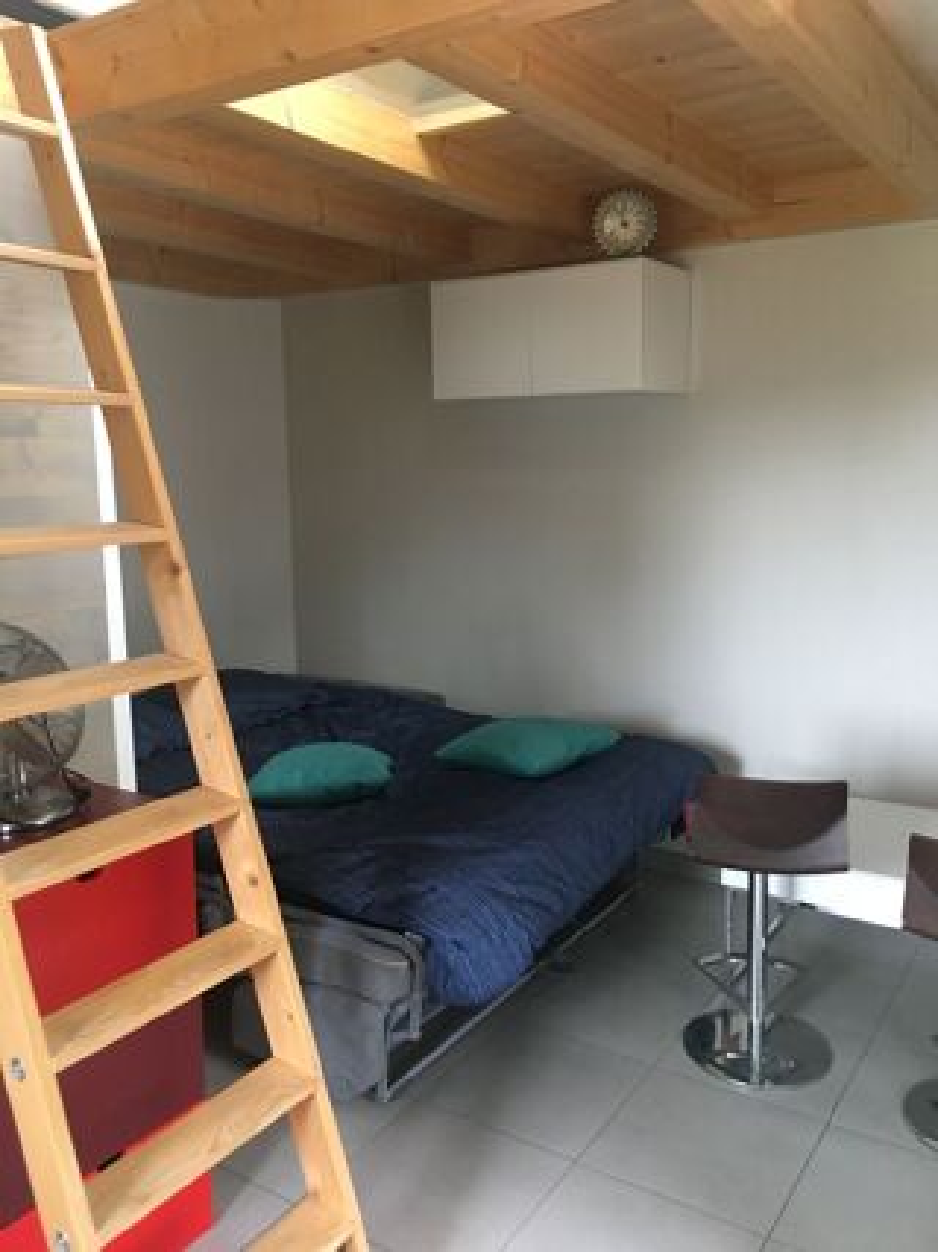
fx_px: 1048
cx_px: 469
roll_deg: +0.9
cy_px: 626
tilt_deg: -9.1
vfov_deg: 61.7
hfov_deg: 48.2
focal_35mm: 29
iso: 200
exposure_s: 1/33
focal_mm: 4.15
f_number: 2.2
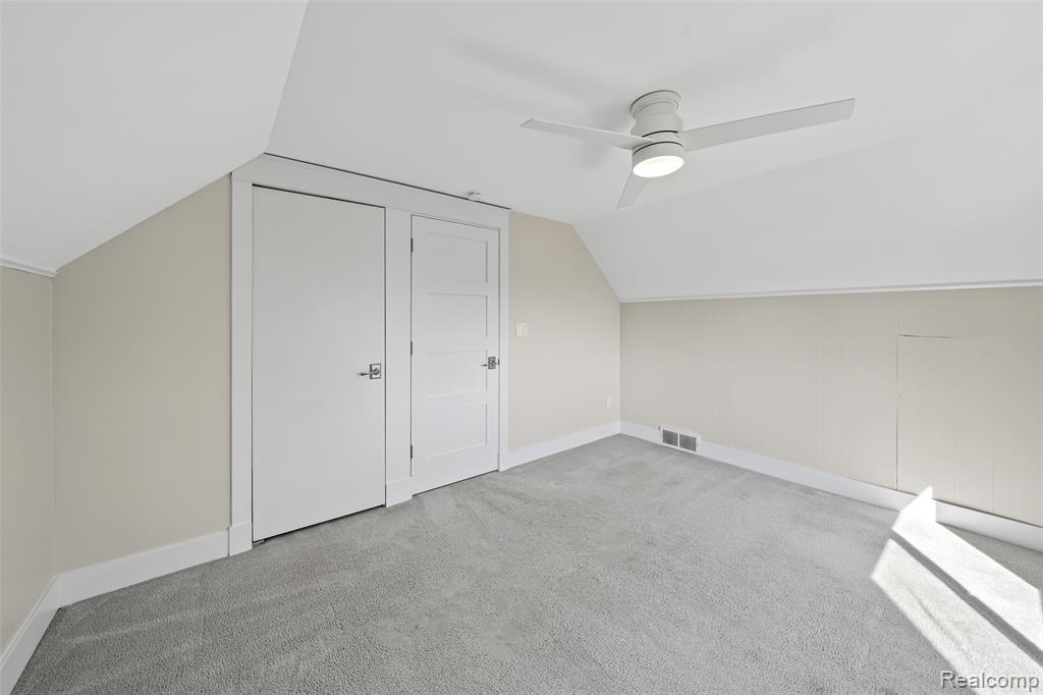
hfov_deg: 112.6
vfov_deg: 90.0
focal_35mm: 12
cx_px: 522
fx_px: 348
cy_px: 348
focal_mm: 12
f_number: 8
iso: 250
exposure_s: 1/8
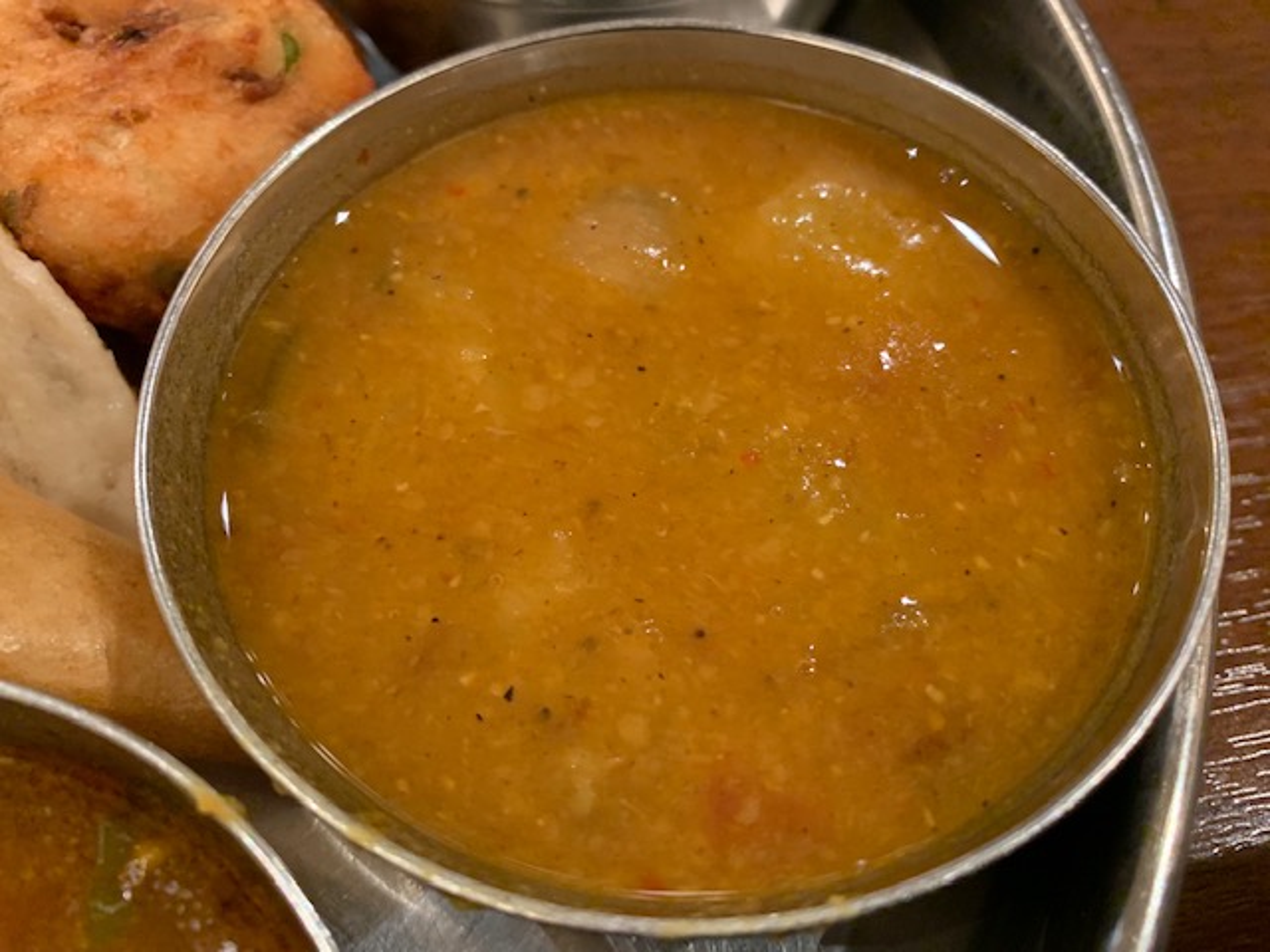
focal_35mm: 26
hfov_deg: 67.3
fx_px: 954
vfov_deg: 53.1
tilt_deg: -59.7
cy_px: 476
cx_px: 635
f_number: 1.8
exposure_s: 1/25
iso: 500
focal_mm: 4.25
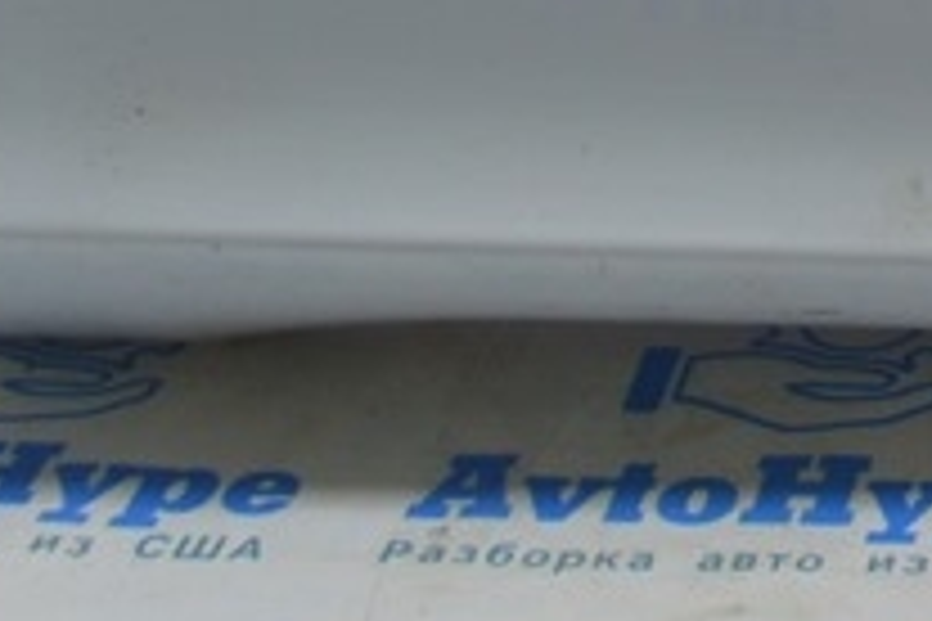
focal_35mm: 185
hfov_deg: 10.5
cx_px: 1589
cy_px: -713
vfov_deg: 7.1
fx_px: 4801
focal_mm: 25
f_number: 5.6
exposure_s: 1/30
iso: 400
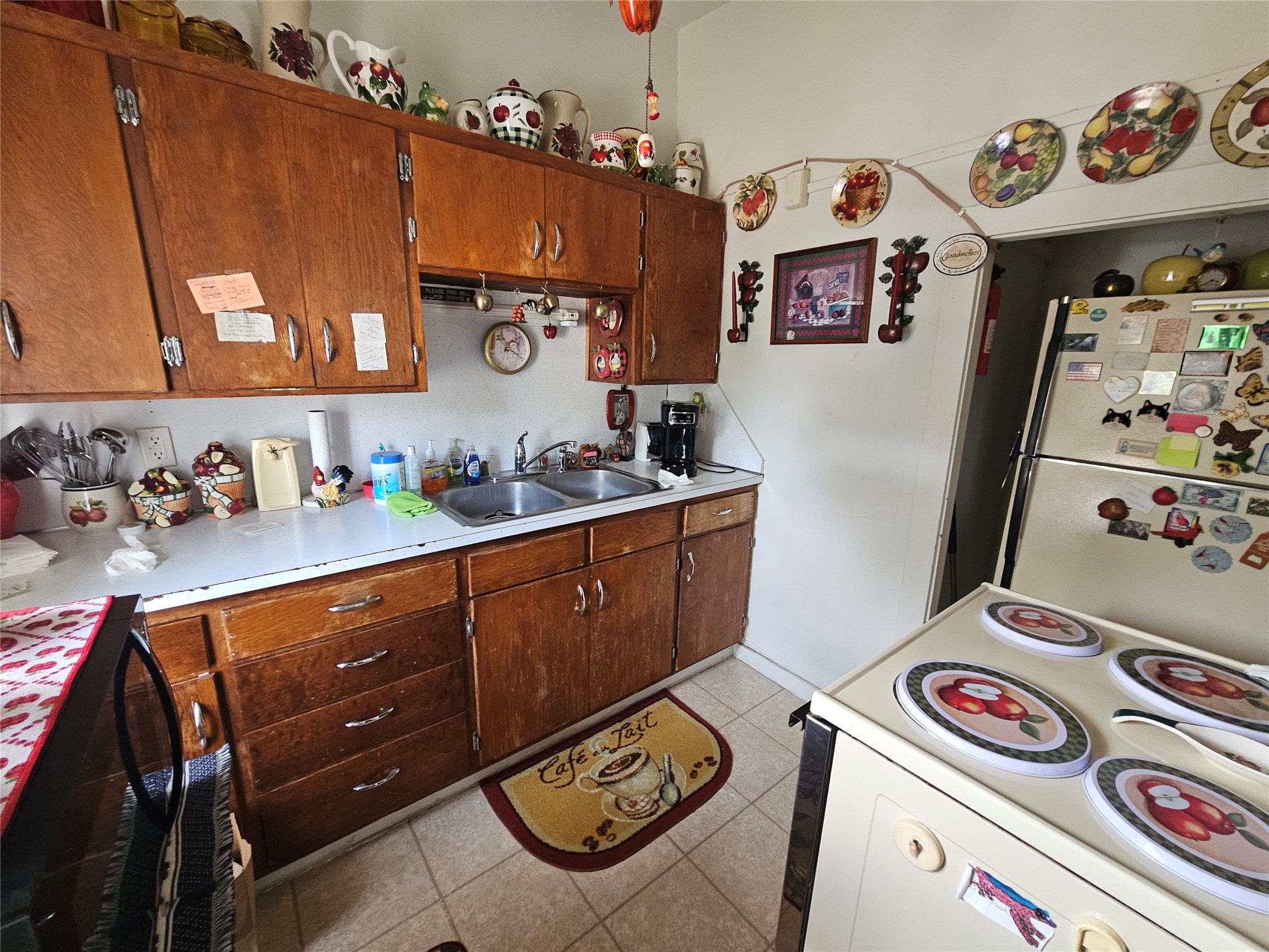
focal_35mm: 13
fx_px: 477
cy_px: 476
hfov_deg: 106.2
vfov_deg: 89.9
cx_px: 634
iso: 320
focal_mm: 2.2
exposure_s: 1/30
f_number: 2.2
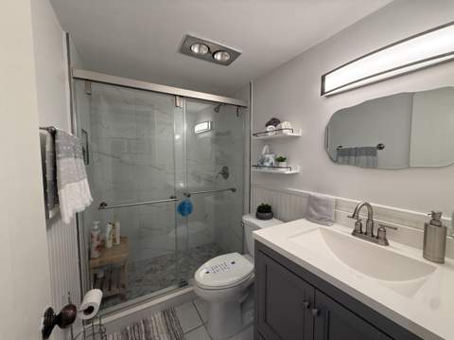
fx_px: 183
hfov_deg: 102.1
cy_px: 170
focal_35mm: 14
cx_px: 227
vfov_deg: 85.6
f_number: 2.2
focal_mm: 2.22
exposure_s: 1/120
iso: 160
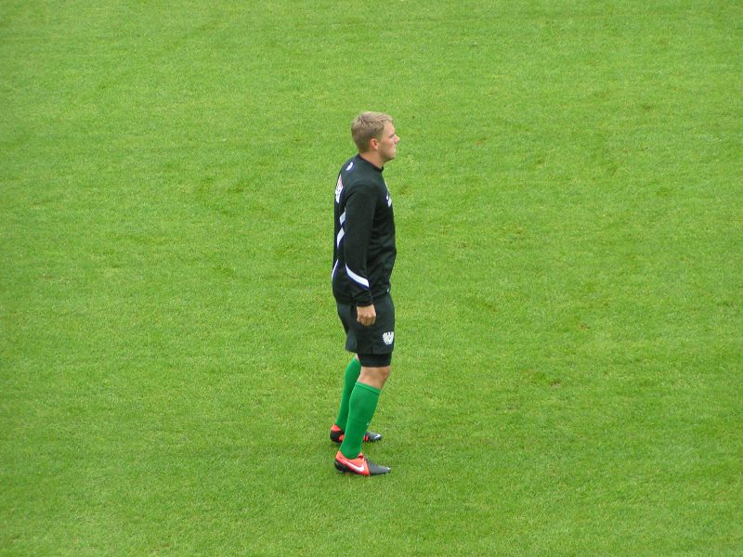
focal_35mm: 216
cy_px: 278
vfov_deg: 6.9
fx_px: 4636
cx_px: 372
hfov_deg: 9.2
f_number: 3.5
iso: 160
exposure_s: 1/250
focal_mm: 33
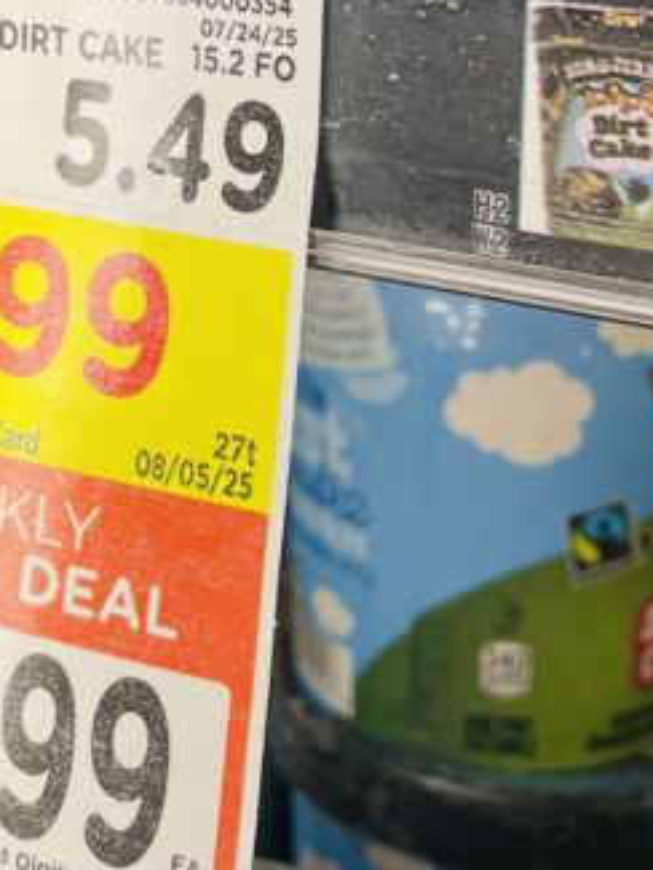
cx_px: 297
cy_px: -8
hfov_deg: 18.0
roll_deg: -1.8
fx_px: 2061
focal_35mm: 82
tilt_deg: -6.2
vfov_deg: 22.8
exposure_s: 1/120
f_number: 1.6
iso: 40
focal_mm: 4.2
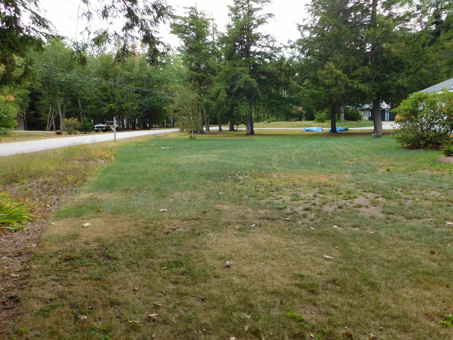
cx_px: 226
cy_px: 170
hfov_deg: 60.0
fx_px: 393
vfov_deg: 46.8
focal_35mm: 30
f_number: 3.2
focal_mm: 5.3
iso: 125
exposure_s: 1/320
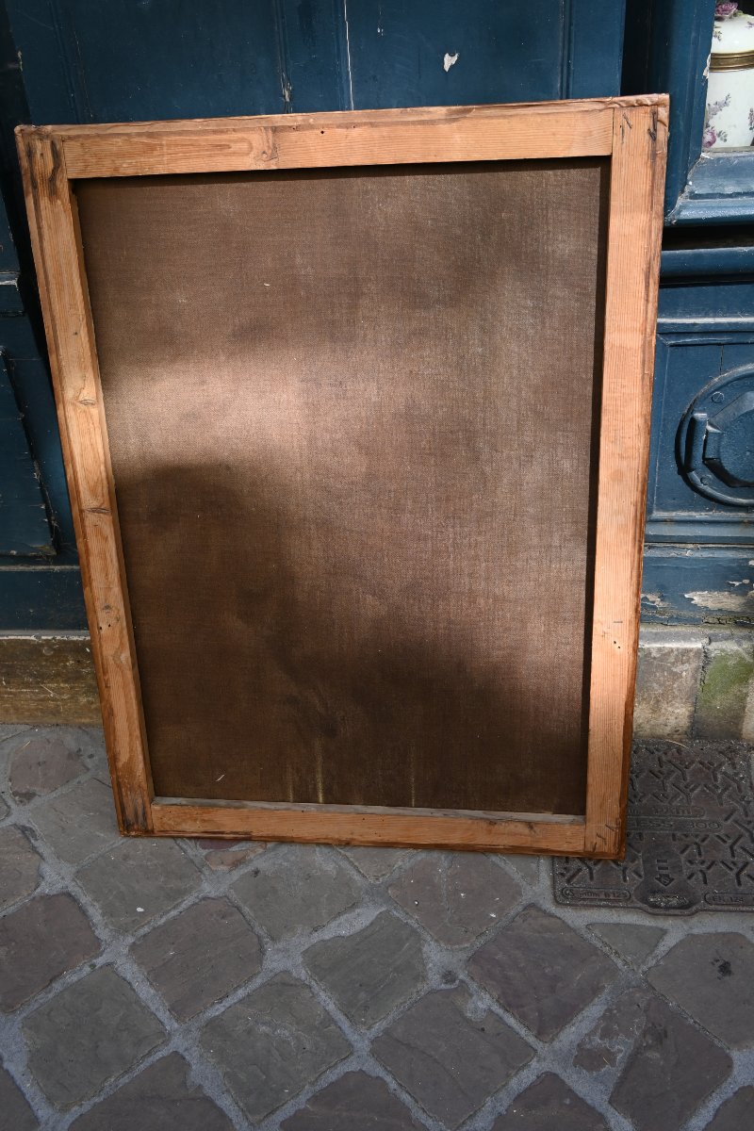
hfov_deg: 40.0
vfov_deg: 57.2
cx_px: 377
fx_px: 1037
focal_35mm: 33
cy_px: 566
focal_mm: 22
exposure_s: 1/250
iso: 200
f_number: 5
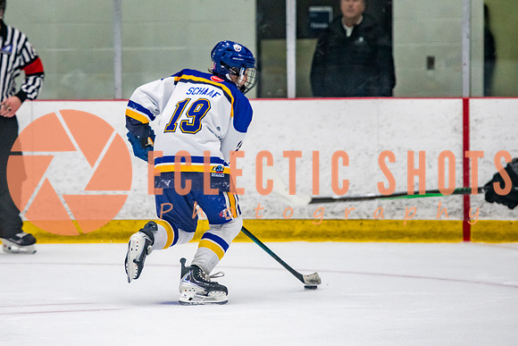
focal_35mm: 273
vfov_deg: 5.0
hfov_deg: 7.5
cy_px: 162
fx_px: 3935
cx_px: 172
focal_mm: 170
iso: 2000
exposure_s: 1/640
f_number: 3.2
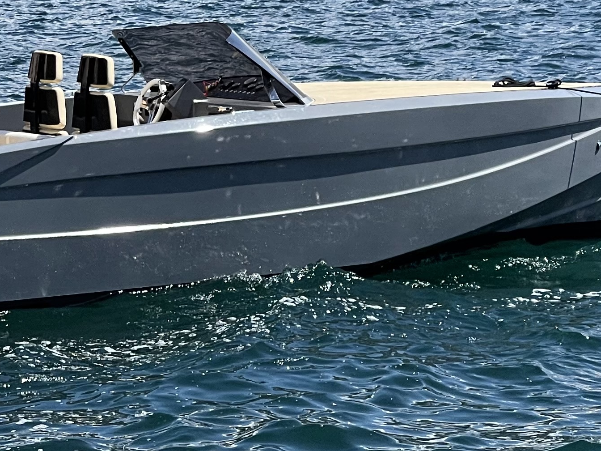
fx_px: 3333
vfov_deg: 7.7
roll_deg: +1.8
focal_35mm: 192
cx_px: 123
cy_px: 89
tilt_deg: -2.3
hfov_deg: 10.3
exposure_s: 1/1429
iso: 20
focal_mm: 7.5
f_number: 2.2
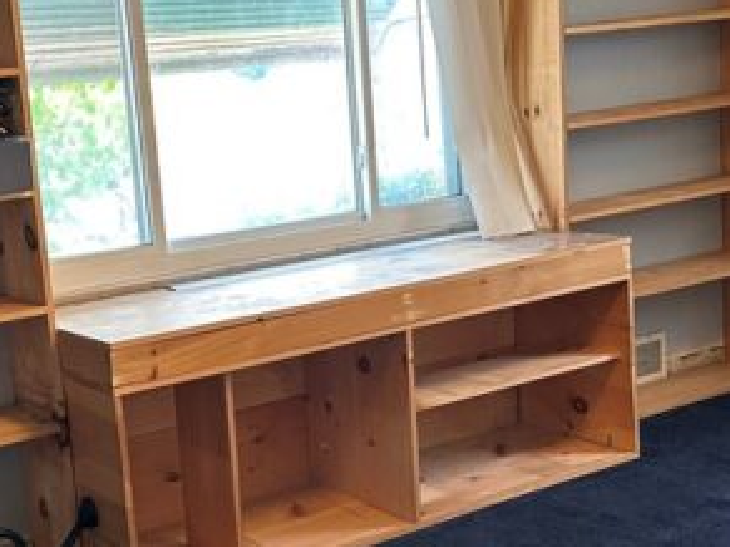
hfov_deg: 29.4
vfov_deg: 22.2
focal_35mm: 66
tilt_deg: -9.8
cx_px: 336
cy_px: 296
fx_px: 1391
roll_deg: +3.7
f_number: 1.78
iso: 250
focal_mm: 6.86
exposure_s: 1/70
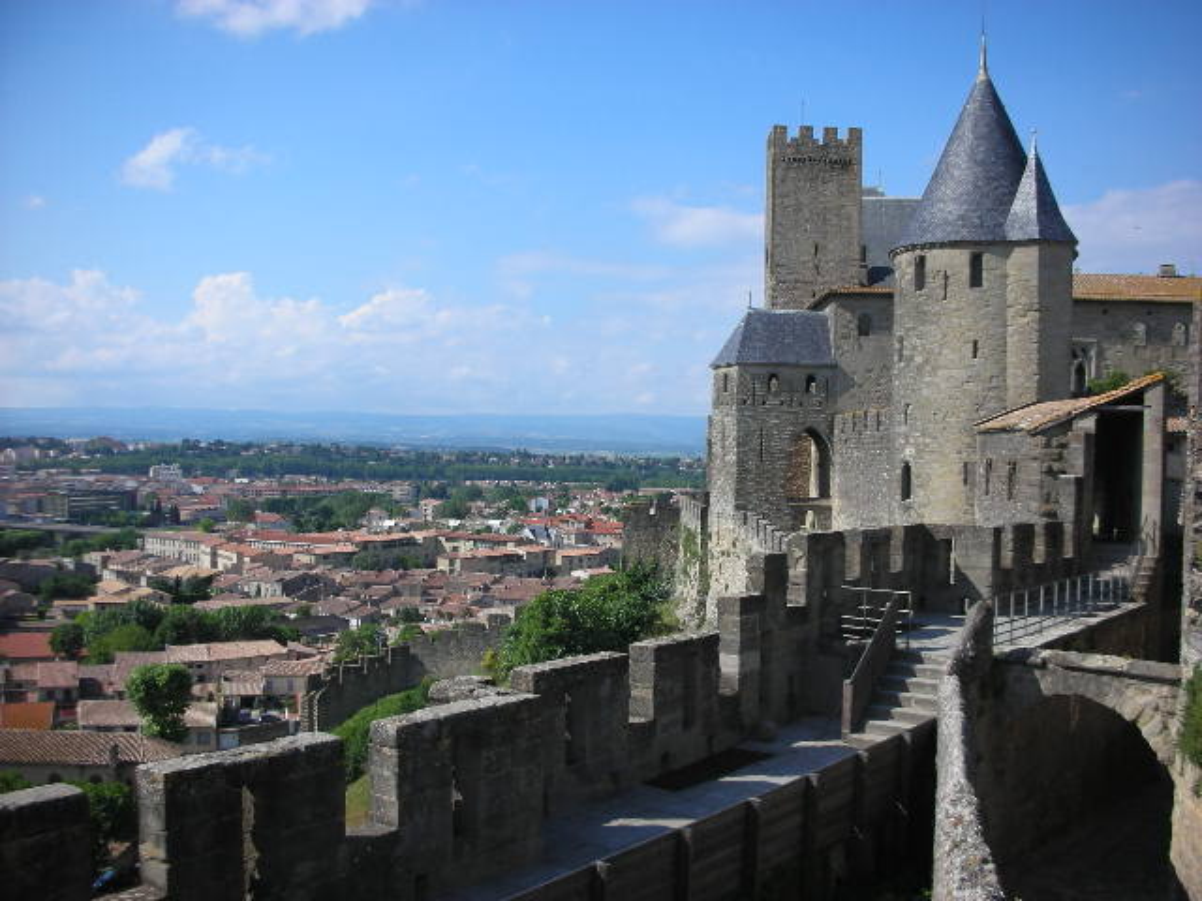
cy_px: 450
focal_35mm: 35
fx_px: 1215
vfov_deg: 40.7
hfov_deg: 52.6
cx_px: 601
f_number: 8.5
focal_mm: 5.8
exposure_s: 1/91
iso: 50
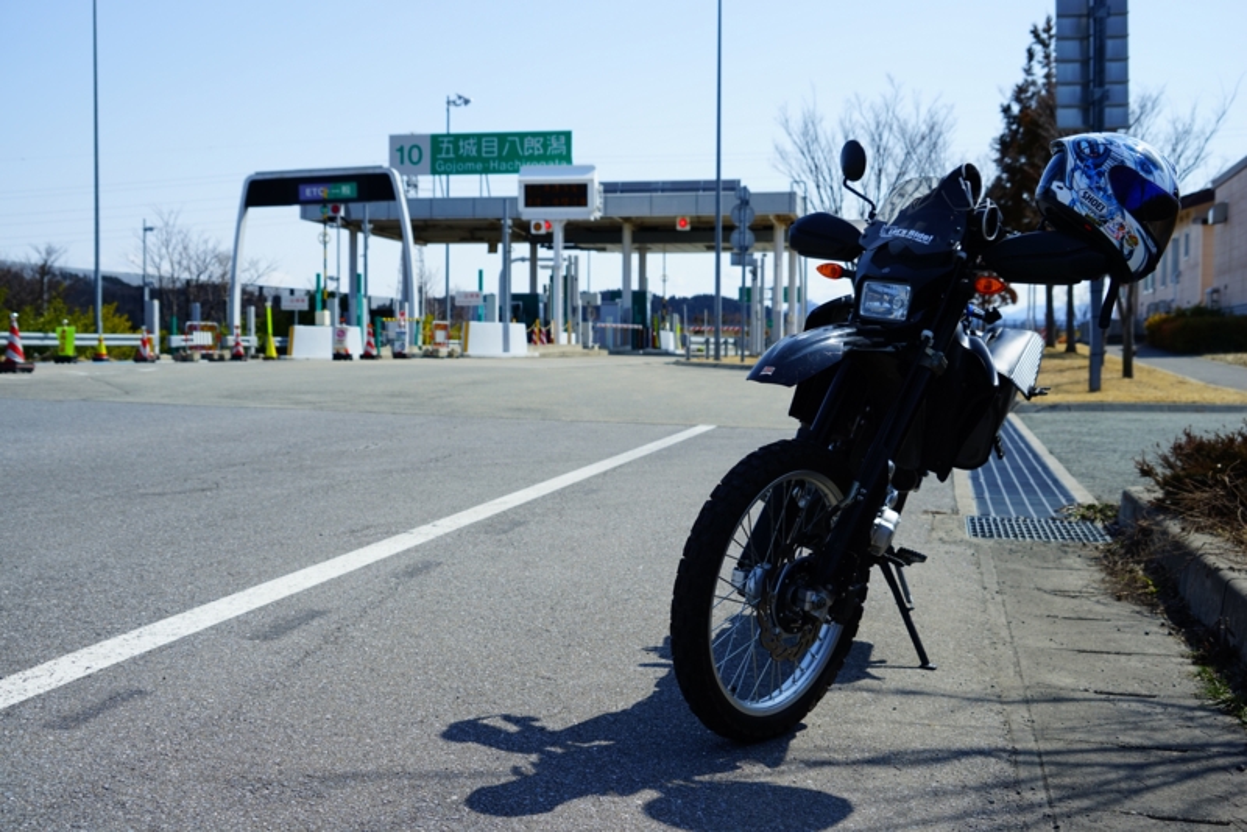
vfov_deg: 34.2
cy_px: 416
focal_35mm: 39
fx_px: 1351
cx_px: 624
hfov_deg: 49.5
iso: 100
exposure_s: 1/500
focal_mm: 39
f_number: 5.6
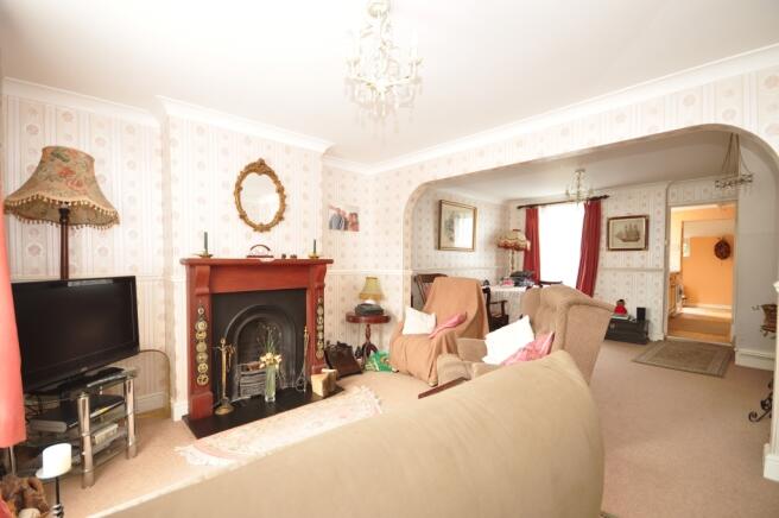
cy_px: 259
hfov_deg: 100.4
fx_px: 324
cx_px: 390
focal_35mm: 15
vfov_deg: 77.2
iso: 200
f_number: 4
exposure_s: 1/3
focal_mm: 10
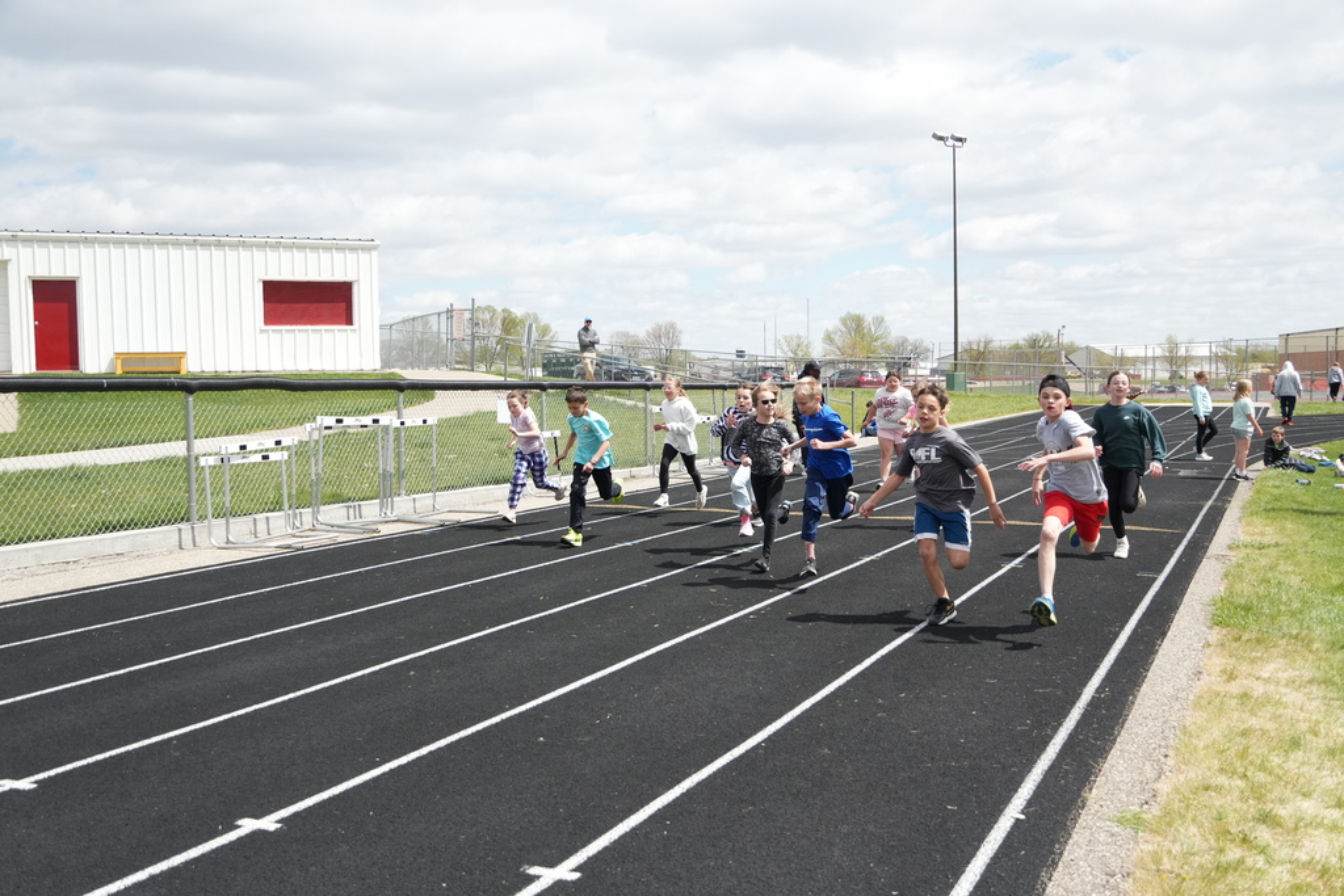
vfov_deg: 36.9
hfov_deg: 53.1
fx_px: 1344
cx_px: 672
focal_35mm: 36
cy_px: 448
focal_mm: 24
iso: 800
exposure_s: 1/4000
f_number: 4
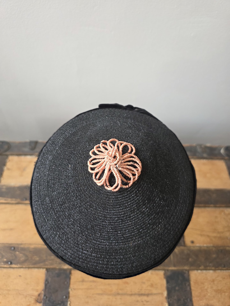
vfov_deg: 73.9
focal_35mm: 23
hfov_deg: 58.9
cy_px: 153
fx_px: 204
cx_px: 115
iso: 125
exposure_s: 1/120
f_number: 1.7
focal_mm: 6.3
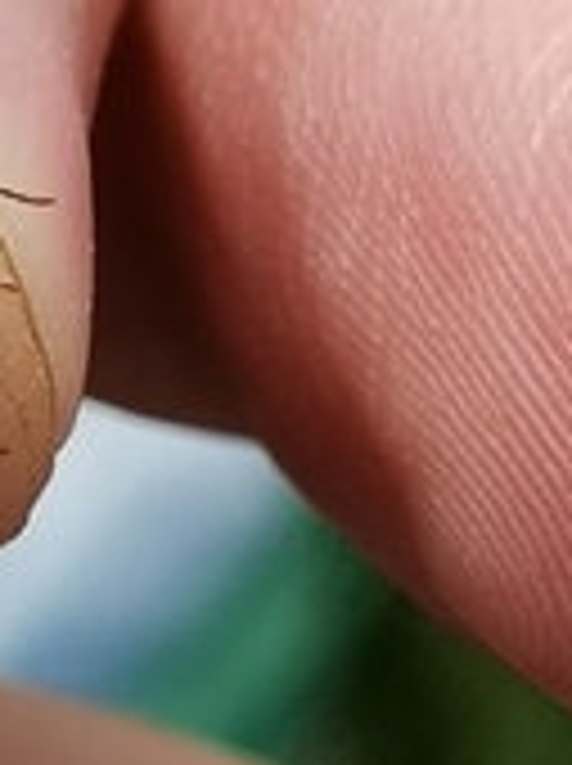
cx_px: -189
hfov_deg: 5.7
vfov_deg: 7.6
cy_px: 144
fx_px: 5743
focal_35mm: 260
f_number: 1.8
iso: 50
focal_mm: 4.75
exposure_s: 1/1076
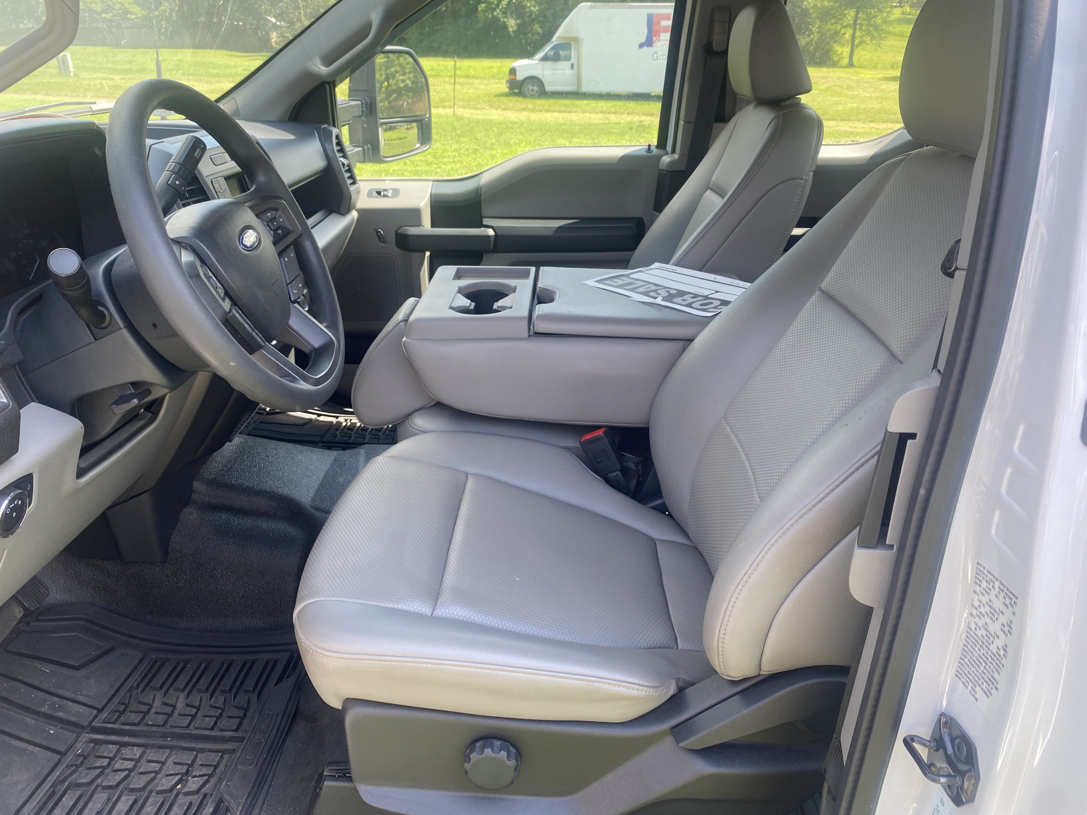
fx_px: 816
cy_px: 408
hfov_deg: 67.3
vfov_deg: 53.1
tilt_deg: -24.9
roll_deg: -0.1
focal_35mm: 26
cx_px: 544
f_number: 1.8
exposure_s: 1/168
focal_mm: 4.25
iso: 32
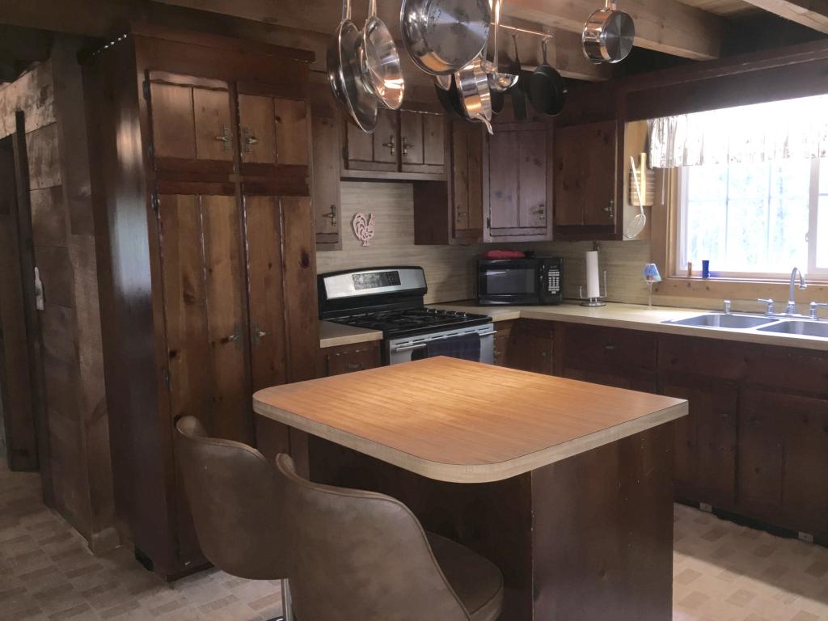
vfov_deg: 48.2
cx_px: 414
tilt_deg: -6.5
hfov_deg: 61.7
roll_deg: +1.1
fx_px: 694
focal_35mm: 29
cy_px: 310
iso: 64
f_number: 2.2
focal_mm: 4.15
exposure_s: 1/24
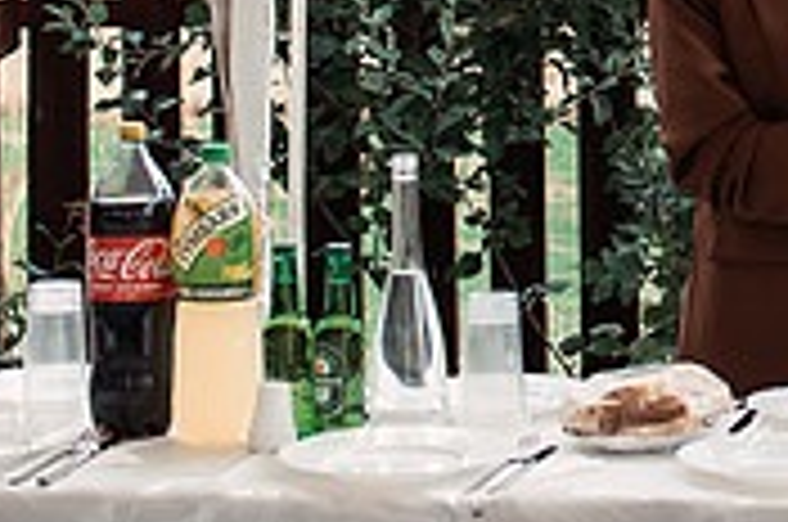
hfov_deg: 13.8
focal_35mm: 144
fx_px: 3146
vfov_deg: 9.4
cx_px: 969
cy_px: -77
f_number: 3.5
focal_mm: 35
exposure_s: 1/320
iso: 100
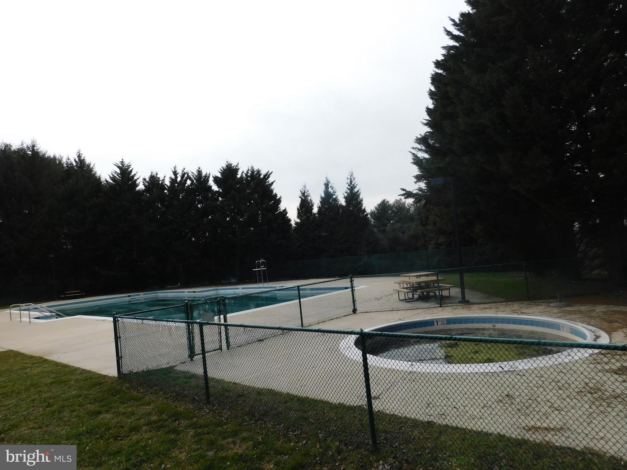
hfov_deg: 73.9
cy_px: 235
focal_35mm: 23
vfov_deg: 58.9
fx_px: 417
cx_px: 314
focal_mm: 4
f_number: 6
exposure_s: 1/400
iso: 125
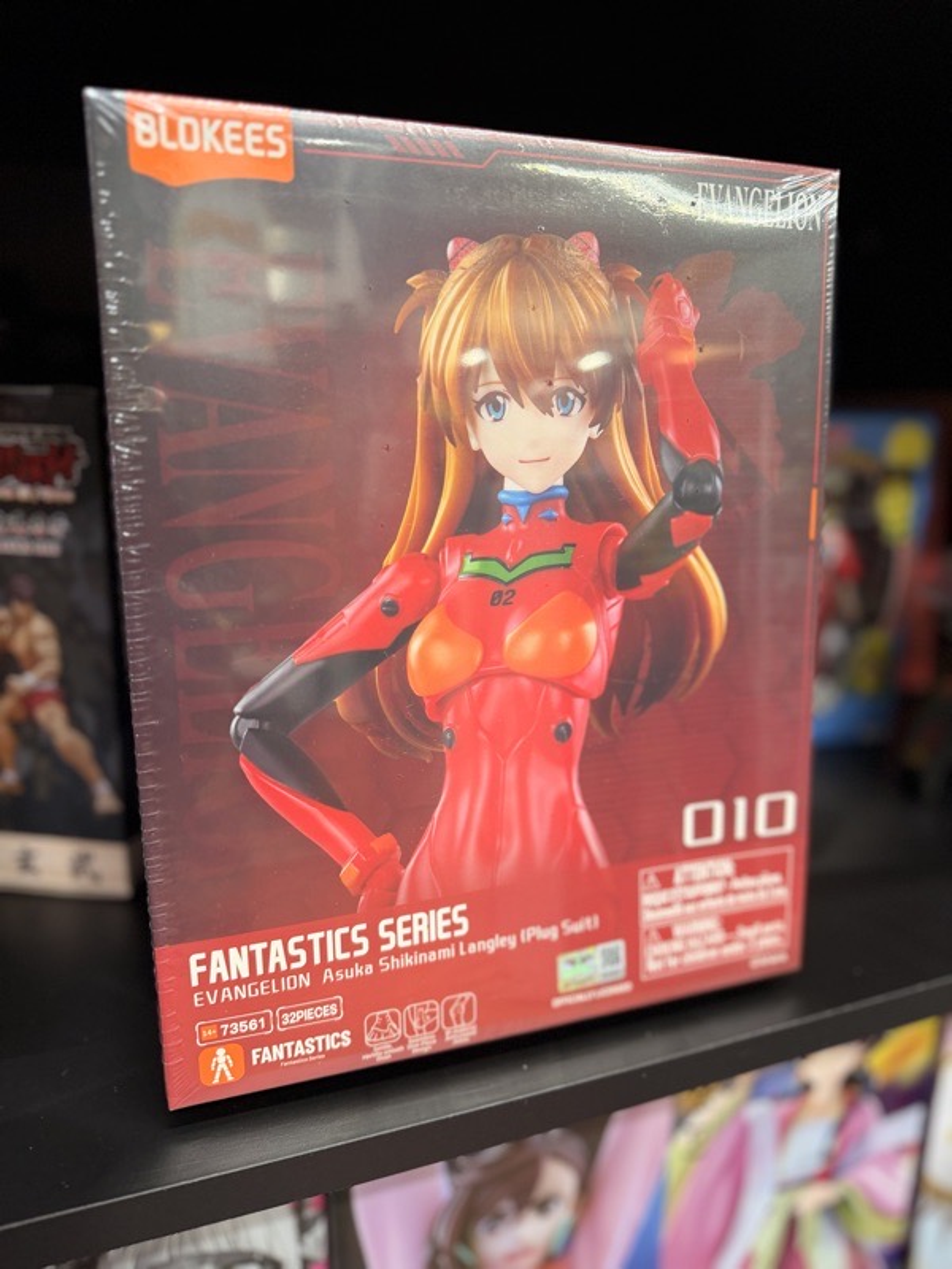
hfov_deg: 56.8
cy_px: 634
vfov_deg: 71.6
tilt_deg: -13.9
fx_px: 880
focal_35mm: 24
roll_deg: -1.5
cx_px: 476
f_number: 1.78
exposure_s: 1/60
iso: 200
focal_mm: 6.76
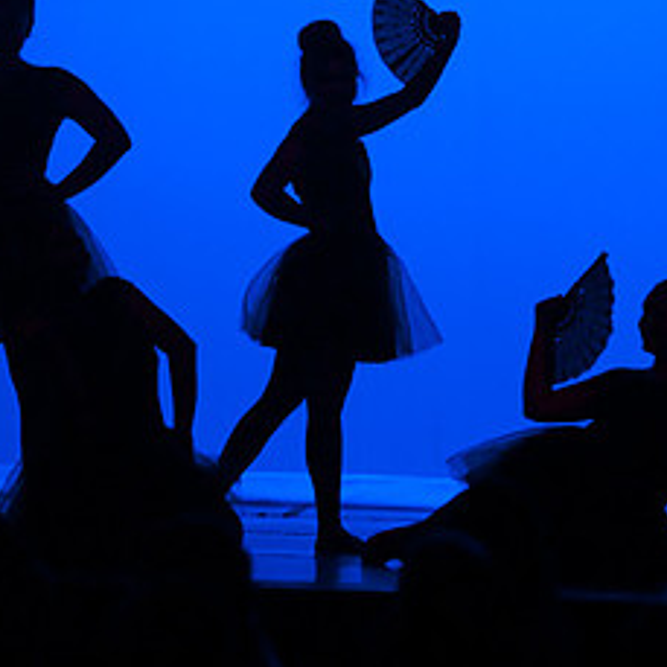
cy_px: 189
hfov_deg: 6.0
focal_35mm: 290
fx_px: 6322
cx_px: 451
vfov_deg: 6.0
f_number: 2.8
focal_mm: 135
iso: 3200
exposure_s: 1/200
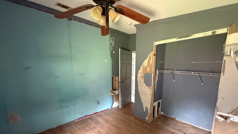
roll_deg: +0.4
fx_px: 101
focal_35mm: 16
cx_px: 123
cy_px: 84
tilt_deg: -8.3
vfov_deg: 66.1
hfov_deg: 99.3
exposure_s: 1/60
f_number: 2.2
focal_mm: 2.22
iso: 800
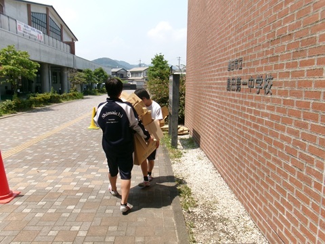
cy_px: 122
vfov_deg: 49.7
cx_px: 162
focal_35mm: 28
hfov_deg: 63.4
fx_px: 263
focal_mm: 5.1
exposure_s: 1/90
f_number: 10.8
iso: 100
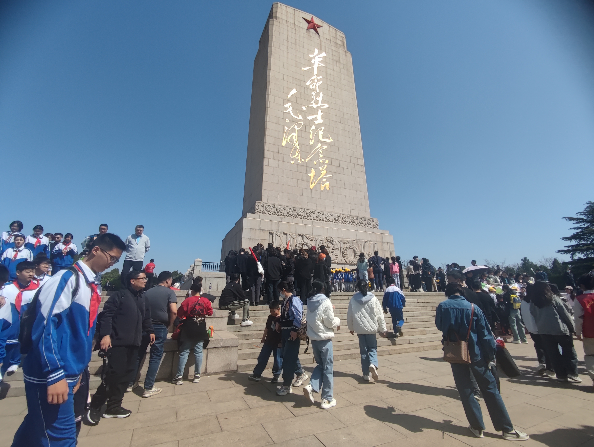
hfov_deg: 98.1
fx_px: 258
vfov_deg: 81.8
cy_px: 224
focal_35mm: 15
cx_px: 297
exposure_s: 1/1926
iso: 50
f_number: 2.2
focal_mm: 1.65
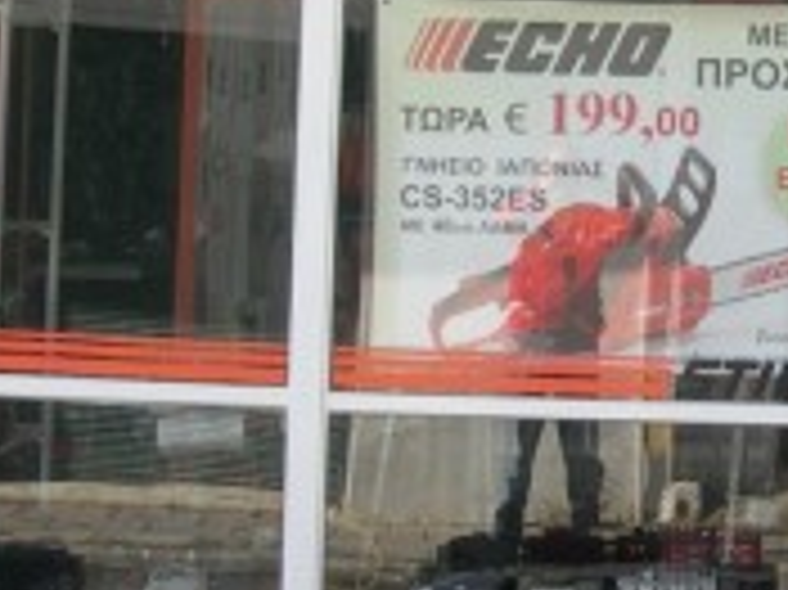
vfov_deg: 9.6
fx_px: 3526
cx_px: 959
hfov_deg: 12.4
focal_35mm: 155
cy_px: 218
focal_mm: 8.5
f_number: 4.9
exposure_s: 1/102
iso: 50
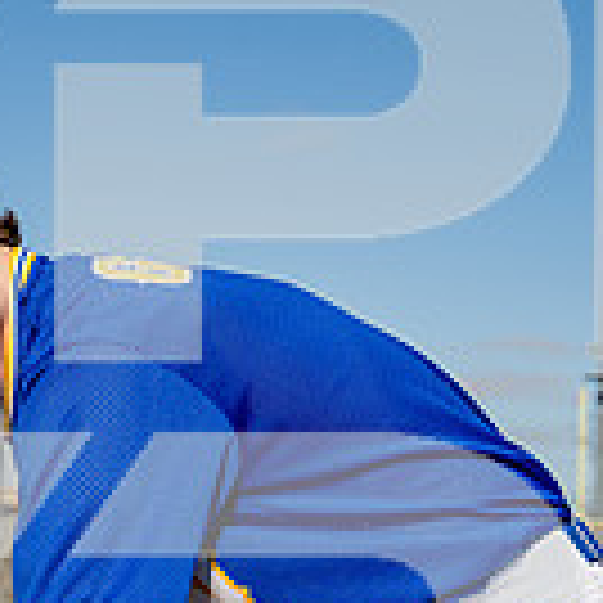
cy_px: 673
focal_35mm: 136
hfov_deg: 12.7
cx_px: -18
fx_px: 2680
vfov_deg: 12.6
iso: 100
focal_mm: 37
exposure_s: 1/2000
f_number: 4
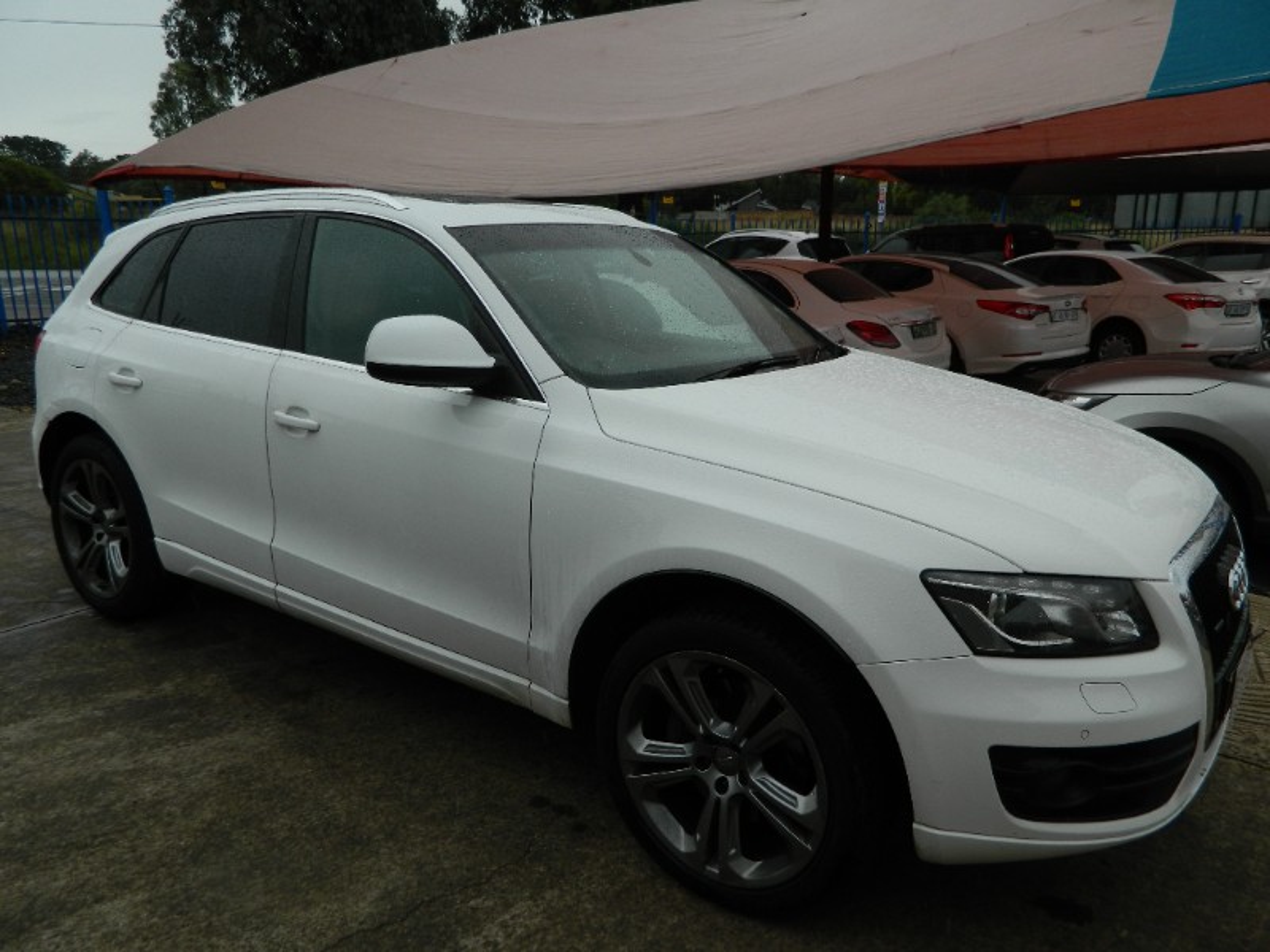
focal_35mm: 25
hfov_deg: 69.4
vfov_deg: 54.9
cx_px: 635
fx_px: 917
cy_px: 476
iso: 80
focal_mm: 4.5
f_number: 3.1
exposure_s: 1/400
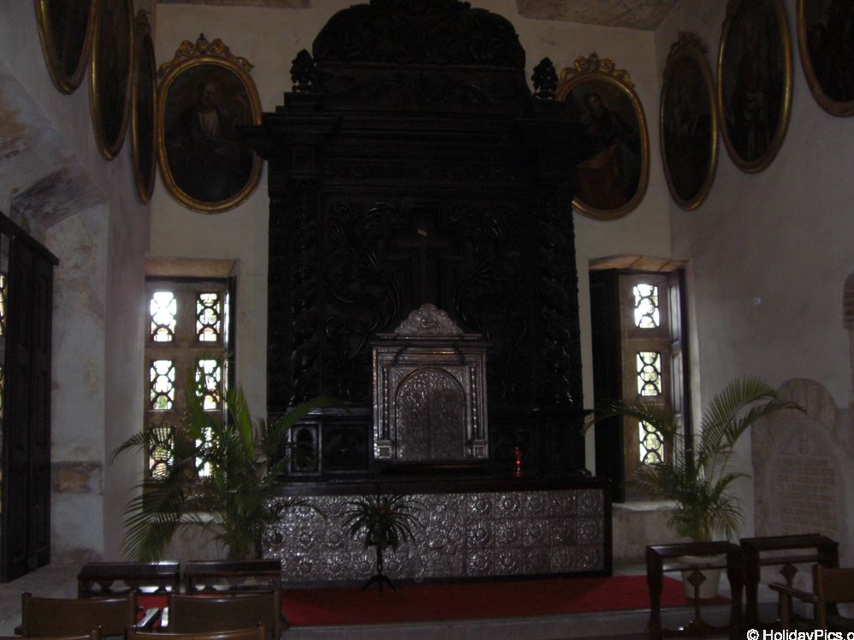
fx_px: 962
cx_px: 433
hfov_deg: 47.9
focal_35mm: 39
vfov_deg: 36.8
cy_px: 321
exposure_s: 1/60
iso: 200
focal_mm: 6.2
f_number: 2.7
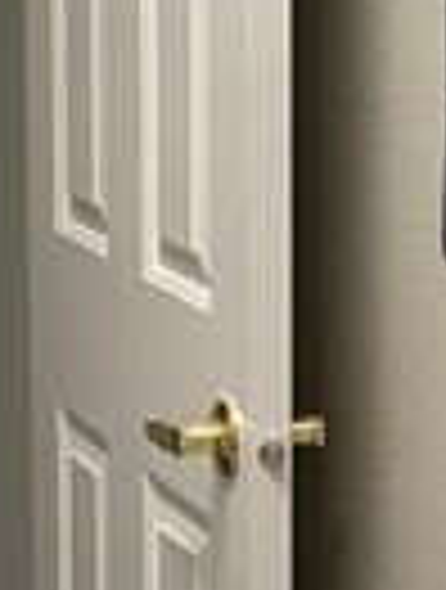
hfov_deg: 9.8
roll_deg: -0.2
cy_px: 230
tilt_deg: -8.3
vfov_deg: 12.9
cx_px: 329
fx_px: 2599
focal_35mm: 152
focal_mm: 4.25
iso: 125
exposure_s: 1/60
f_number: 1.8
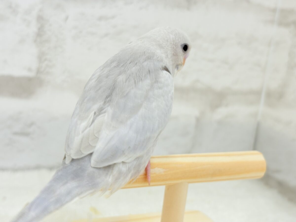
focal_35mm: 52
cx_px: 148
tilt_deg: -10.9
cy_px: 111
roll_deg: -5.9
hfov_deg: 36.8
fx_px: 445
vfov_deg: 28.0
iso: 64
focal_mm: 5.96
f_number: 1.6
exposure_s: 1/100
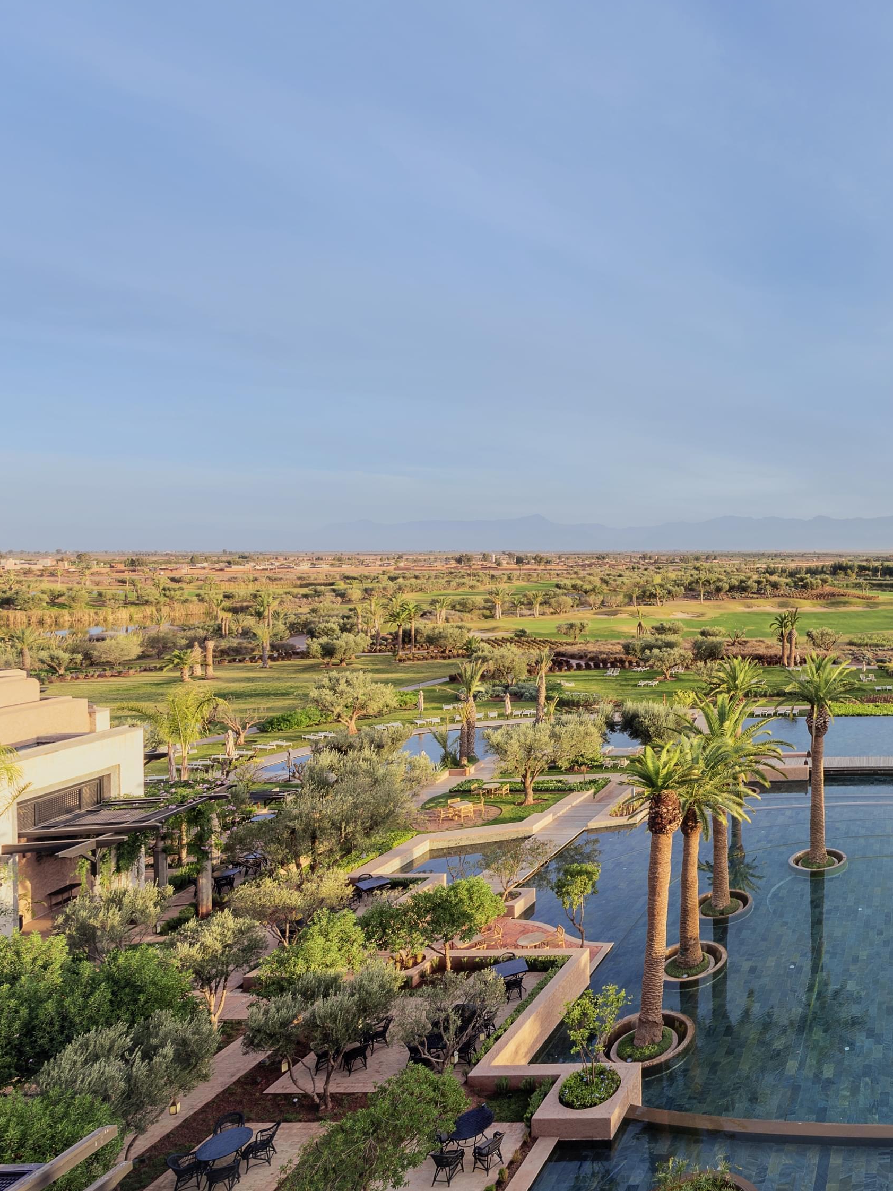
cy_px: 573
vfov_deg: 79.0
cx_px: 910
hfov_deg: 50.2
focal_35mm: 21
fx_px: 722
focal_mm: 14
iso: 64
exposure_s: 1/25
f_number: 13
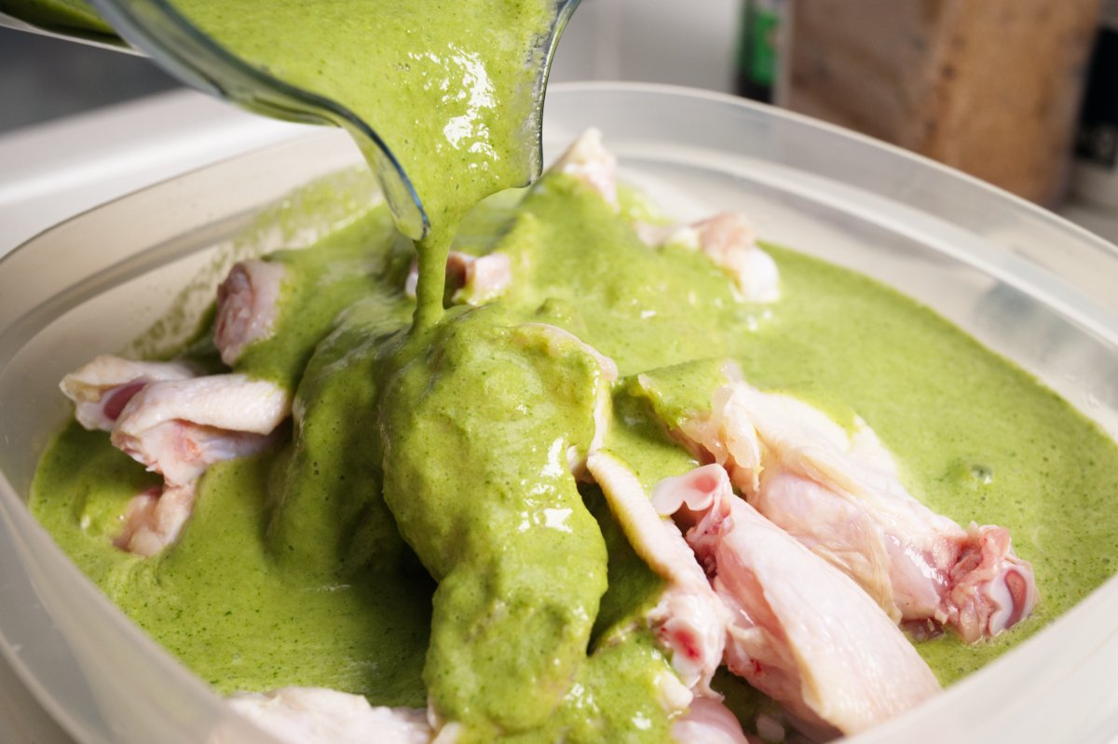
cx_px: 559
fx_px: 1459
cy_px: 372
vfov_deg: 28.6
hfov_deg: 41.9
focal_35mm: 47
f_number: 8
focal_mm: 47
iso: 1000
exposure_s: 1/1000
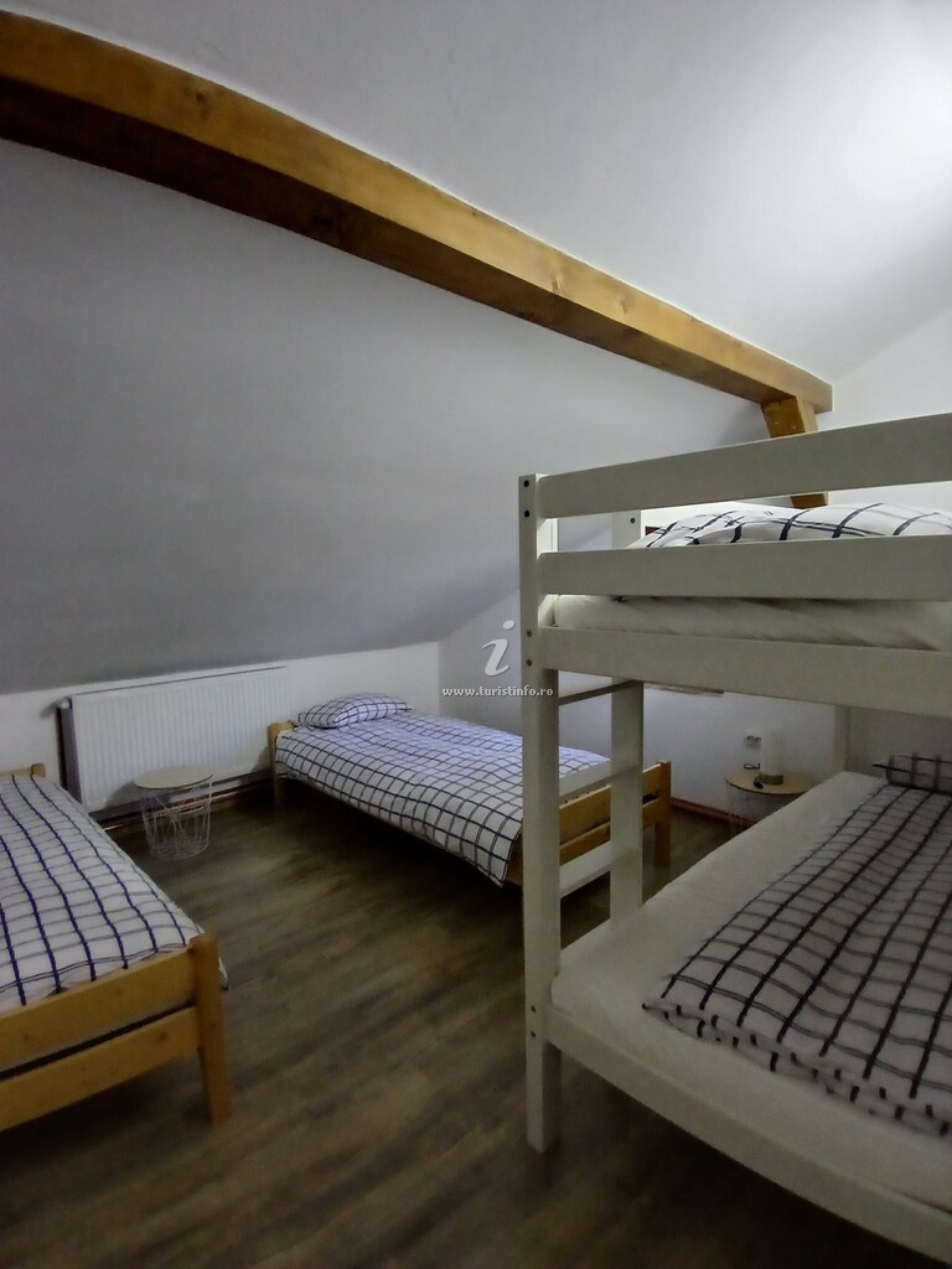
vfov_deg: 91.0
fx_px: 623
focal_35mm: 17
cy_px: 634
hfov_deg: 74.7
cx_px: 476
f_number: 2.2
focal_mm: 1.4
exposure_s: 1/30
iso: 100
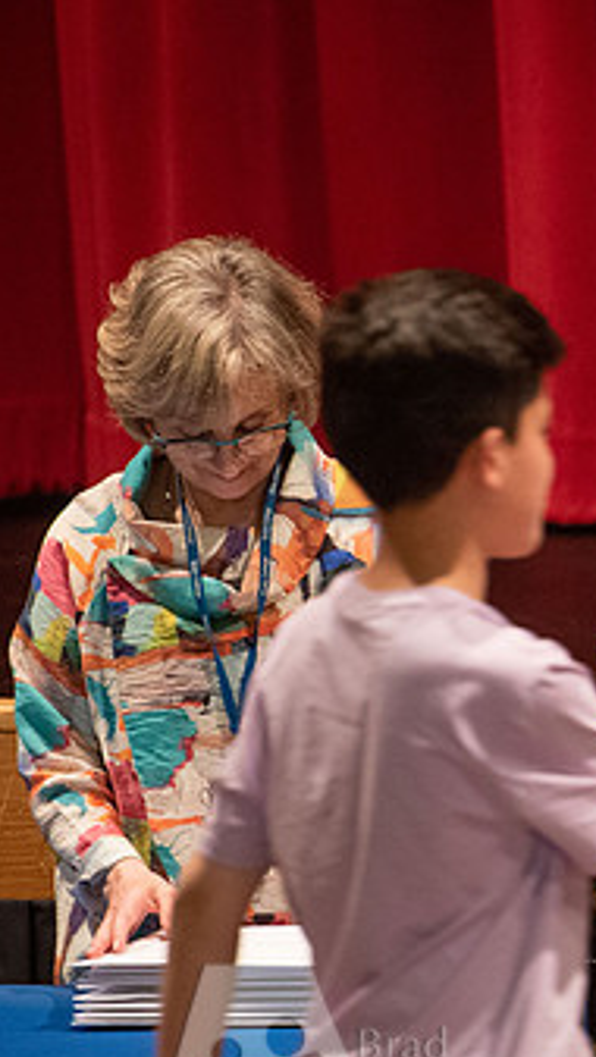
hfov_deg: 2.7
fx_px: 12593
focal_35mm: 449
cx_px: 1044
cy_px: 674
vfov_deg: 4.8
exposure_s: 1/80
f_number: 2.8
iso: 2500
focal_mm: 200
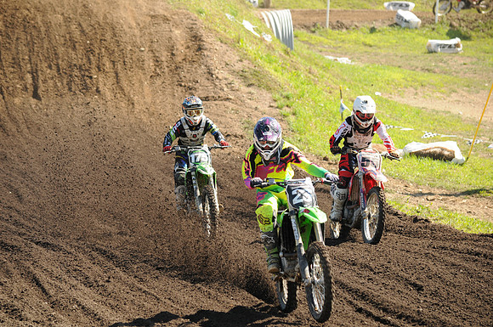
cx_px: 246
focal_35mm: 195
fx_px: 2667
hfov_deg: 10.6
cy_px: 164
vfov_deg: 7.0
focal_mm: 130
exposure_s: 1/800
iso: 400
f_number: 5
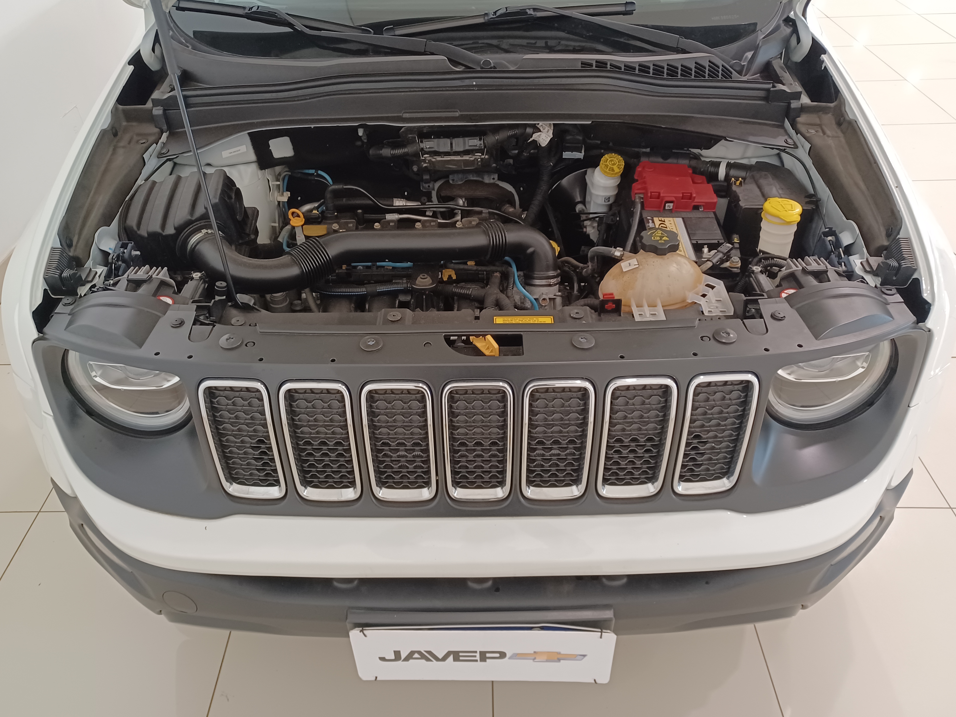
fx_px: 746
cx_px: 477
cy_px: 332
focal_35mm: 27
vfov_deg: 51.3
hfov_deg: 65.3
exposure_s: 1/24
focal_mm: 4.6
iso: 400
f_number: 1.8
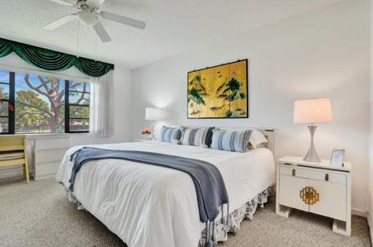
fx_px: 176
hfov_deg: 93.4
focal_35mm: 17
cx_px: 182
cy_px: 124
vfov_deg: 70.1
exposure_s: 1/800
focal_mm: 16
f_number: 2.8
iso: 800
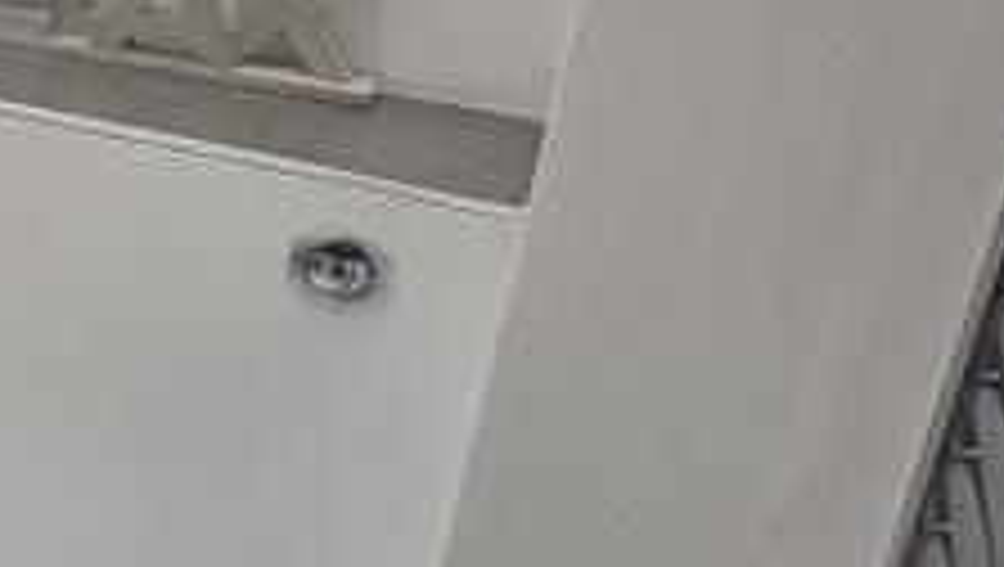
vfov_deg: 16.7
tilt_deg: -15.1
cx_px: -1234
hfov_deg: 16.7
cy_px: -76
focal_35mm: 70
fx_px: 1866
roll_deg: +2.3
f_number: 2.2
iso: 64
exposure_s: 1/100
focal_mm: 2.22
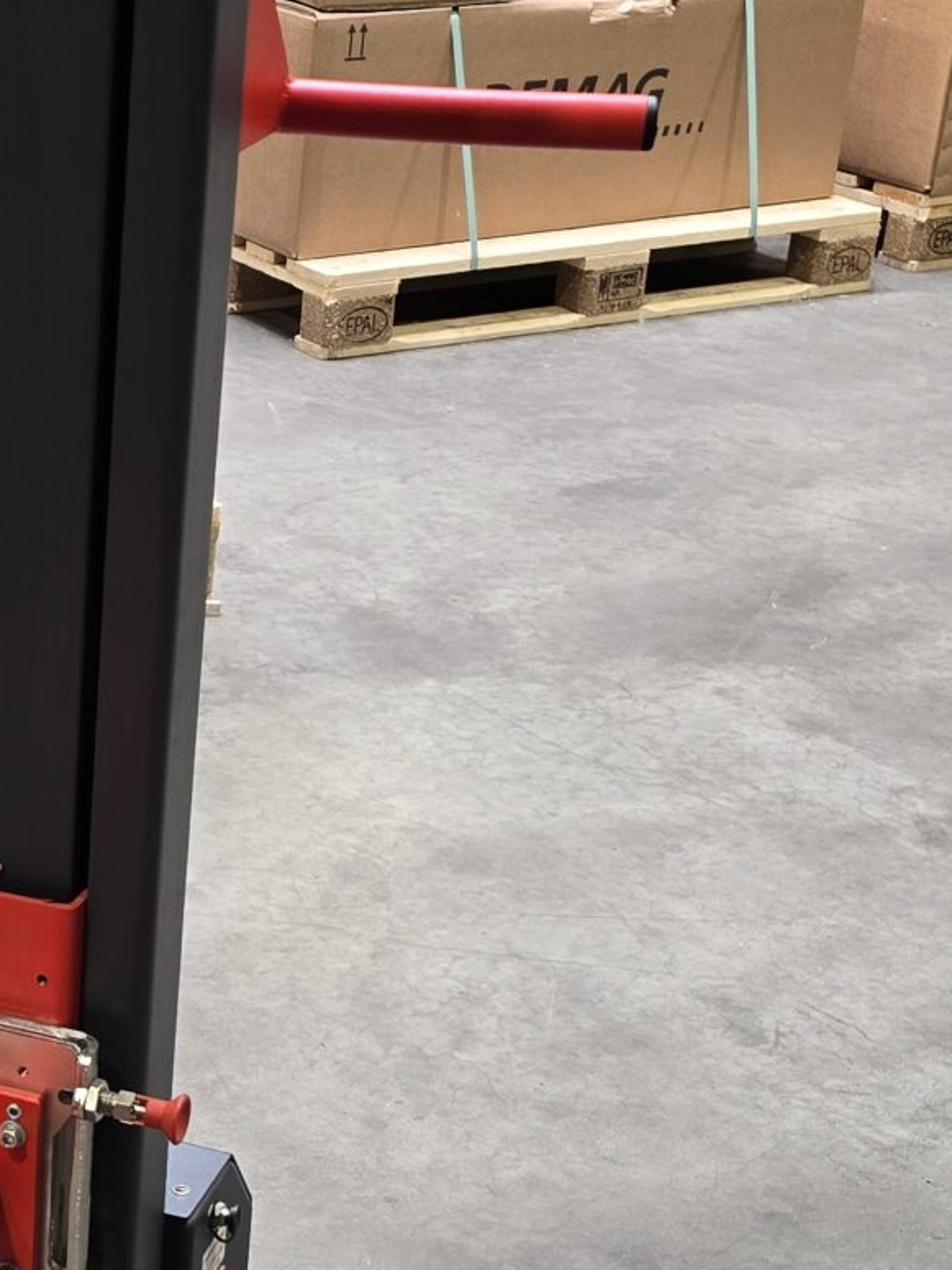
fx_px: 2788
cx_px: -102
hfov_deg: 18.6
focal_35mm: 76
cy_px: 977
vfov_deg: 25.3
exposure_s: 1/100
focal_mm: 6.3
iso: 125
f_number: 1.7
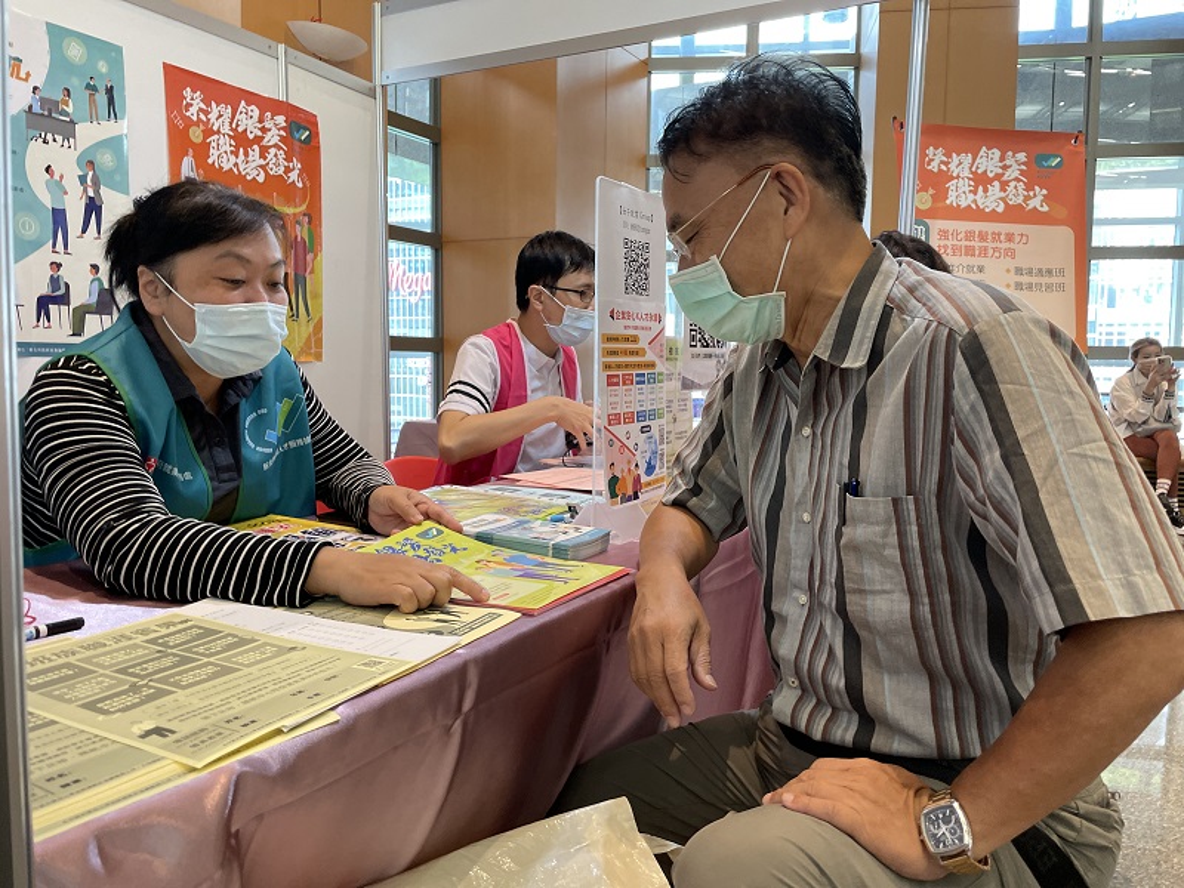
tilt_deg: -5.0
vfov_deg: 53.1
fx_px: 889
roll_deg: -0.5
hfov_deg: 67.3
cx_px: 592
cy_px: 444
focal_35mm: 26
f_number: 1.6
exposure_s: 1/60
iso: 125
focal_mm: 4.2
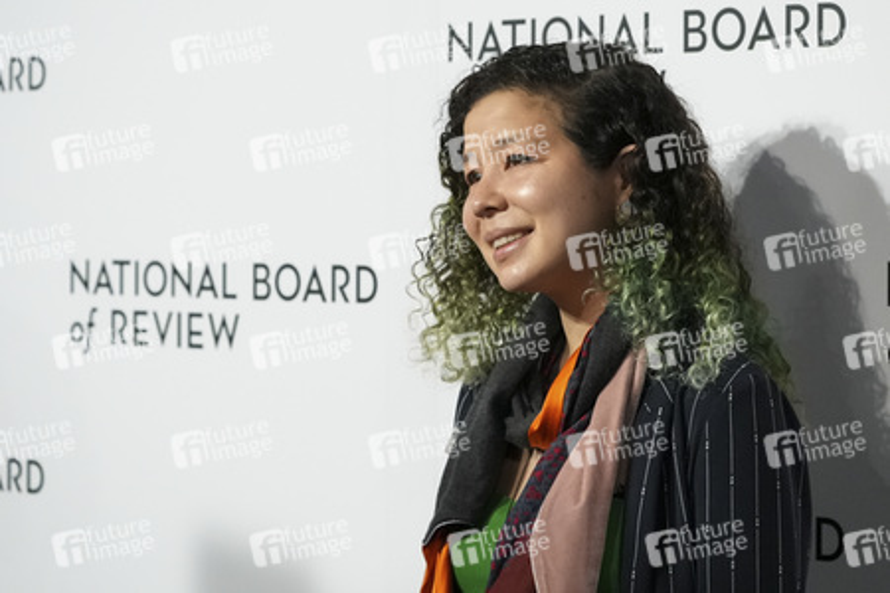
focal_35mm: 107
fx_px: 2645
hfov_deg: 19.1
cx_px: 445
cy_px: 296
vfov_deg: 12.8
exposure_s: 1/400
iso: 12800
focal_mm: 107
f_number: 5.6
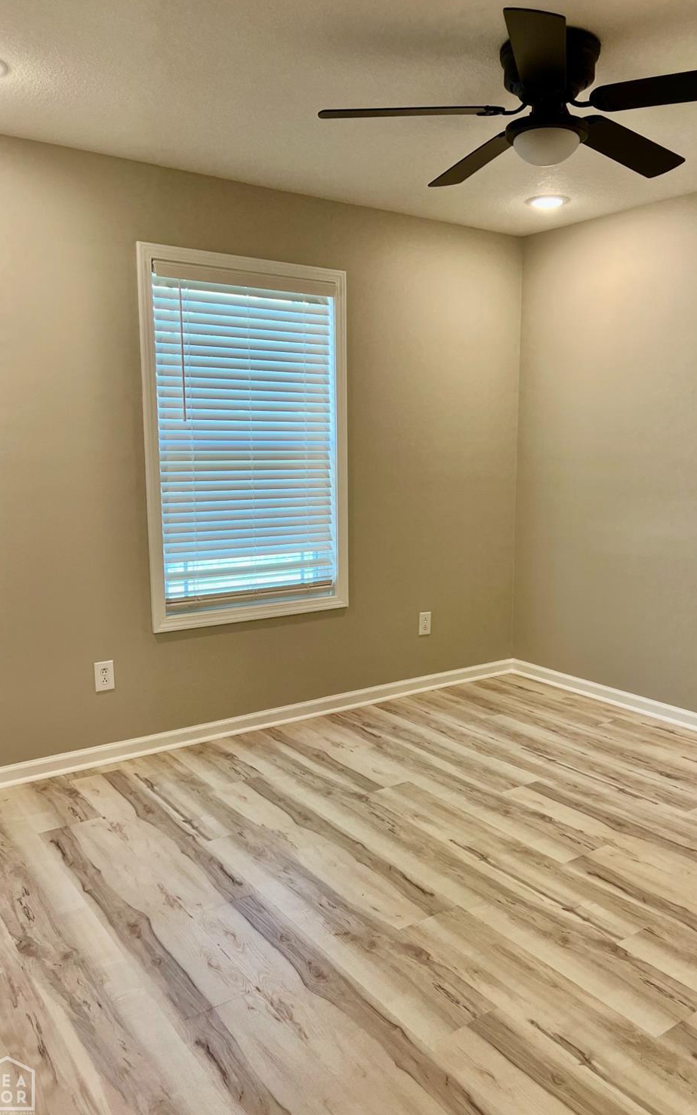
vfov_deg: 66.5
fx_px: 851
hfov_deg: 44.5
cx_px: 393
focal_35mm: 28
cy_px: 560
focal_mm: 5.7
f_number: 1.5
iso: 64
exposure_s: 1/120
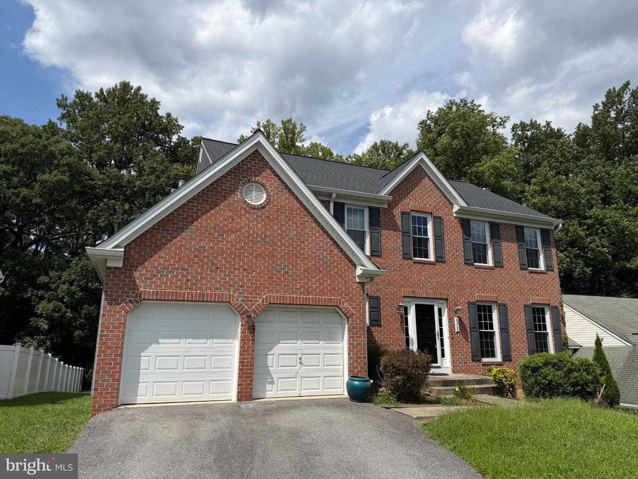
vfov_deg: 56.8
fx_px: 442
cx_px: 319
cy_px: 240
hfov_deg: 71.6
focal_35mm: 24
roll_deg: +0.0
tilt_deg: +13.4
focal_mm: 6.76
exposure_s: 1/7353
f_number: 1.78
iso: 80
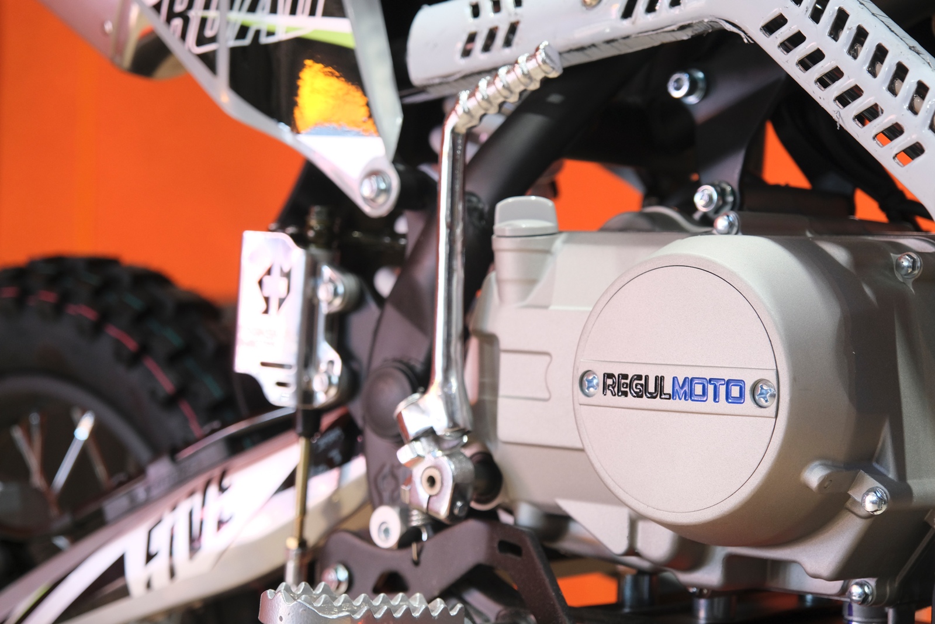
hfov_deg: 27.7
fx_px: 1896
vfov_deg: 18.7
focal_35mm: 73
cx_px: 468
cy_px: 312
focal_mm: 48.5
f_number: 4
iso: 1250
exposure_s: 1/100
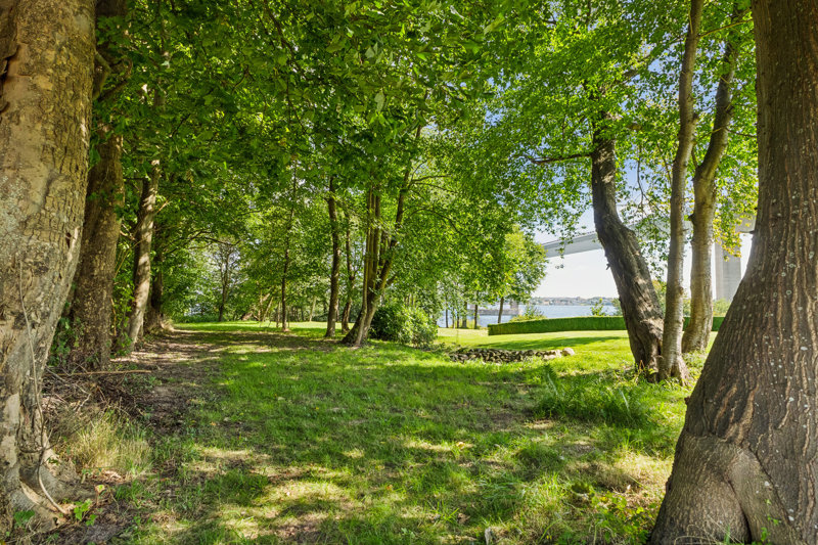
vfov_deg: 69.6
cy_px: 272
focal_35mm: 17
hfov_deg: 92.5
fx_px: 392
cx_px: 409
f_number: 8
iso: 200
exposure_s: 1/100
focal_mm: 11.5
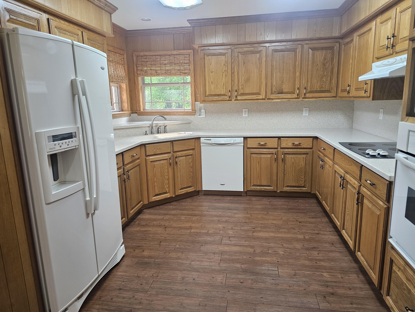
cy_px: 156
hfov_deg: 73.9
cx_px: 208
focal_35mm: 23
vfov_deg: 58.9
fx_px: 276
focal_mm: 6.3
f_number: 1.7
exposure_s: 1/120
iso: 200
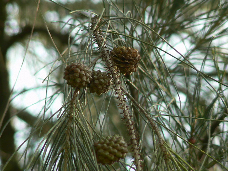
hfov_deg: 3.3
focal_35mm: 594
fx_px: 3912
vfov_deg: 2.5
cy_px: 86
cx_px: 114
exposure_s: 1/100
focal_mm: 72
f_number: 5.6
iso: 80
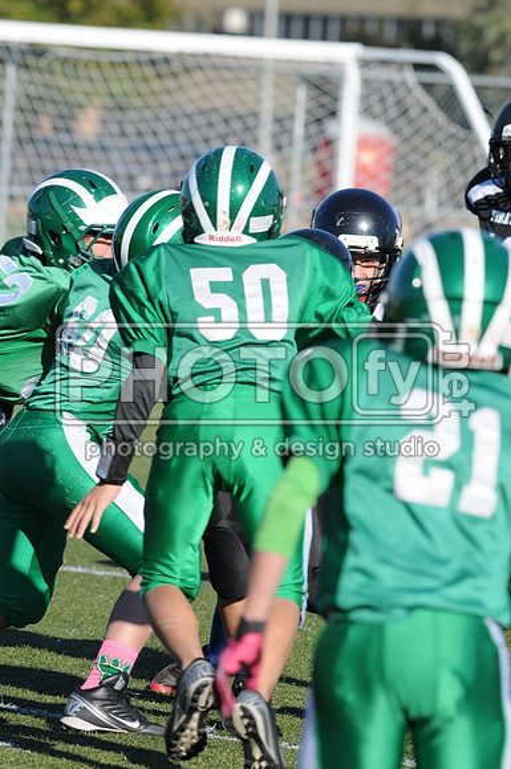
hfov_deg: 3.0
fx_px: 9609
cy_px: 384
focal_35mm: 450
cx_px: 256
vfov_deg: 4.6
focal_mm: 300
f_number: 8
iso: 200
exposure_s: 1/500
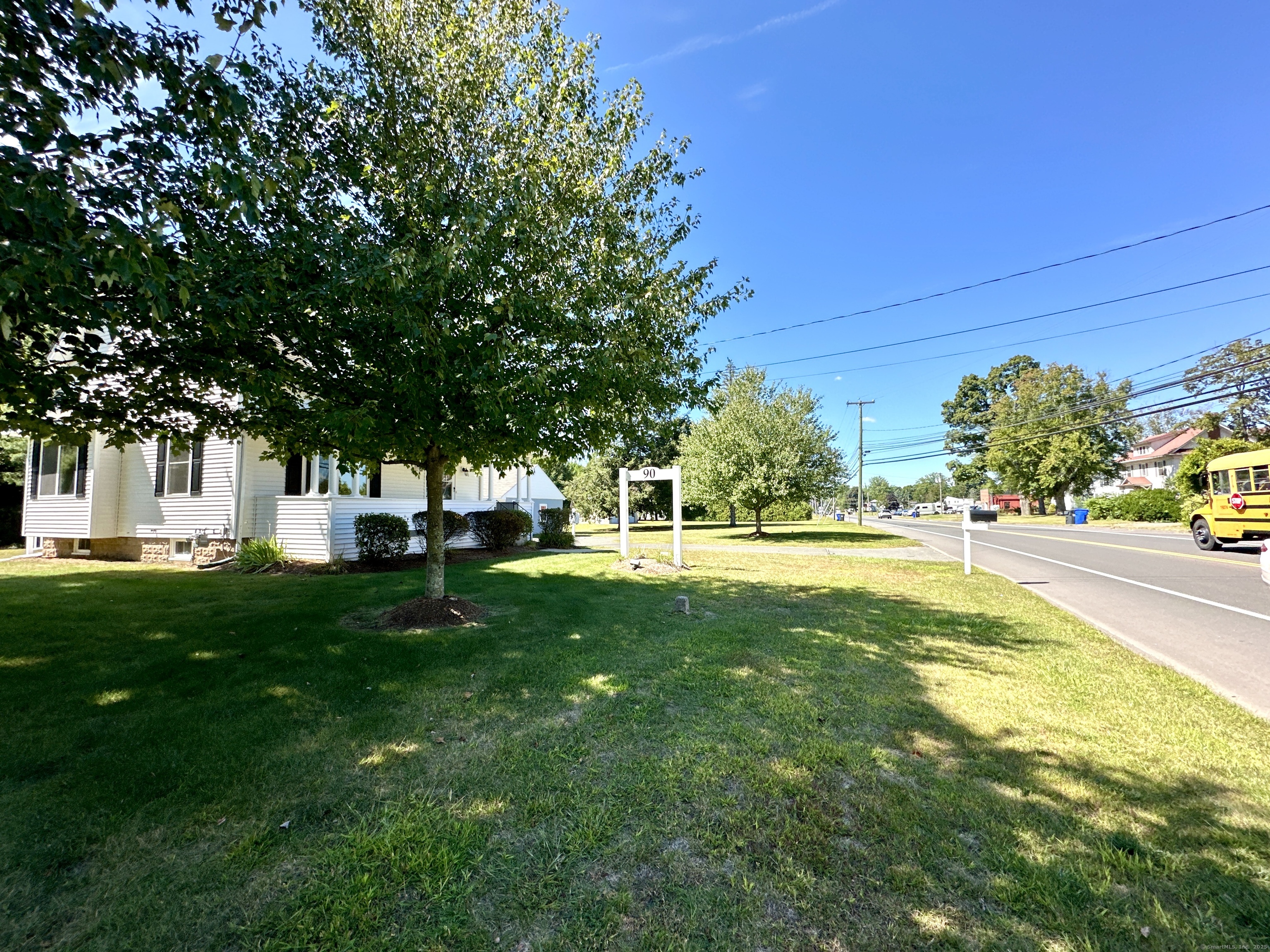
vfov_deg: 85.7
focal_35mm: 14
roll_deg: +0.6
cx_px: 635
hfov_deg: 102.1
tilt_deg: +4.1
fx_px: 514
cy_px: 476
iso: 40
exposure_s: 1/651
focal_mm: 2.22
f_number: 2.2
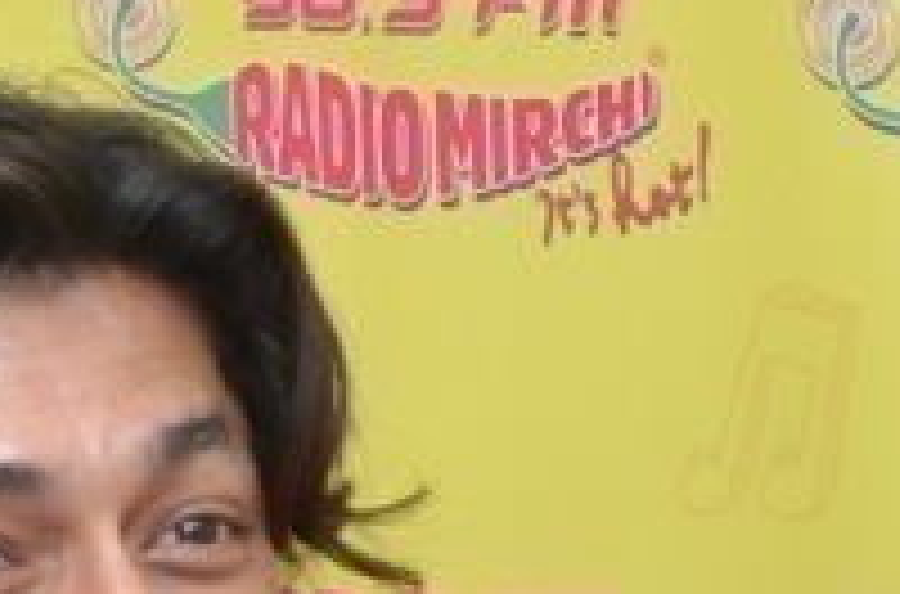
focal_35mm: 293
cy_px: 952
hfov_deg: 7.1
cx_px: 594
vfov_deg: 4.6
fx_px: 7302
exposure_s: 1/160
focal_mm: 30
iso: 640
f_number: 5
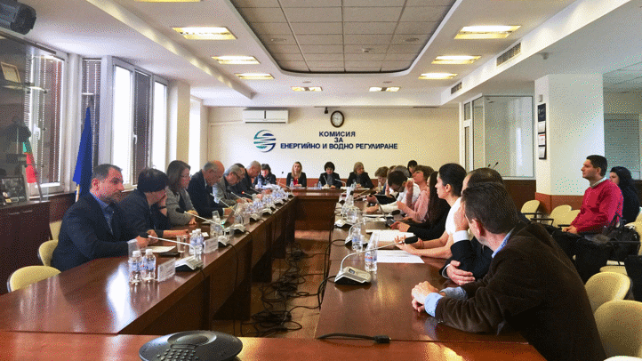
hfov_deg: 61.0
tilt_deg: +4.1
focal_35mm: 32
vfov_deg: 36.4
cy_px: 128
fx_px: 545
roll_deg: -1.4
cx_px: 321
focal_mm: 4.15
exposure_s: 1/17
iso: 100
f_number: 2.2
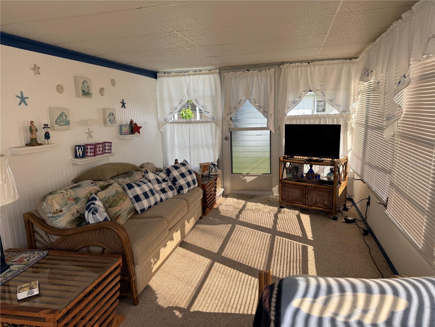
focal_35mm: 24
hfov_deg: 71.6
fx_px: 302
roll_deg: +2.3
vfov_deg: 56.8
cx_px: 218
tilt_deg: -9.0
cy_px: 164
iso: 80
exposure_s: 1/567
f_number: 1.78
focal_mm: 6.76
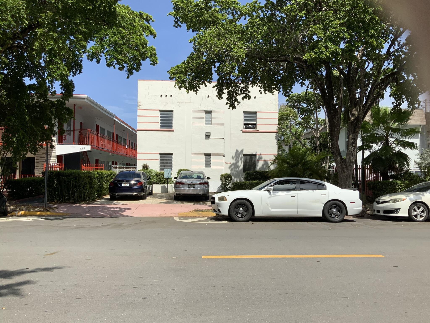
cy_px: 162
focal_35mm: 29
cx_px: 215
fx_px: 360
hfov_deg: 61.7
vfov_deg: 48.2
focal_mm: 3
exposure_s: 1/2538
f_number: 1.8
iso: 16
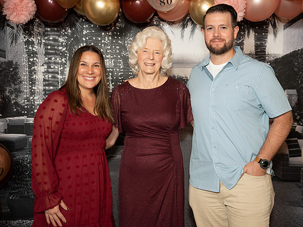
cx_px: 150
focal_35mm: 52
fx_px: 455
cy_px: 112
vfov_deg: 28.1
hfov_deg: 36.8
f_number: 2.8
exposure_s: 1/160
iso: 1000
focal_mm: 47.2
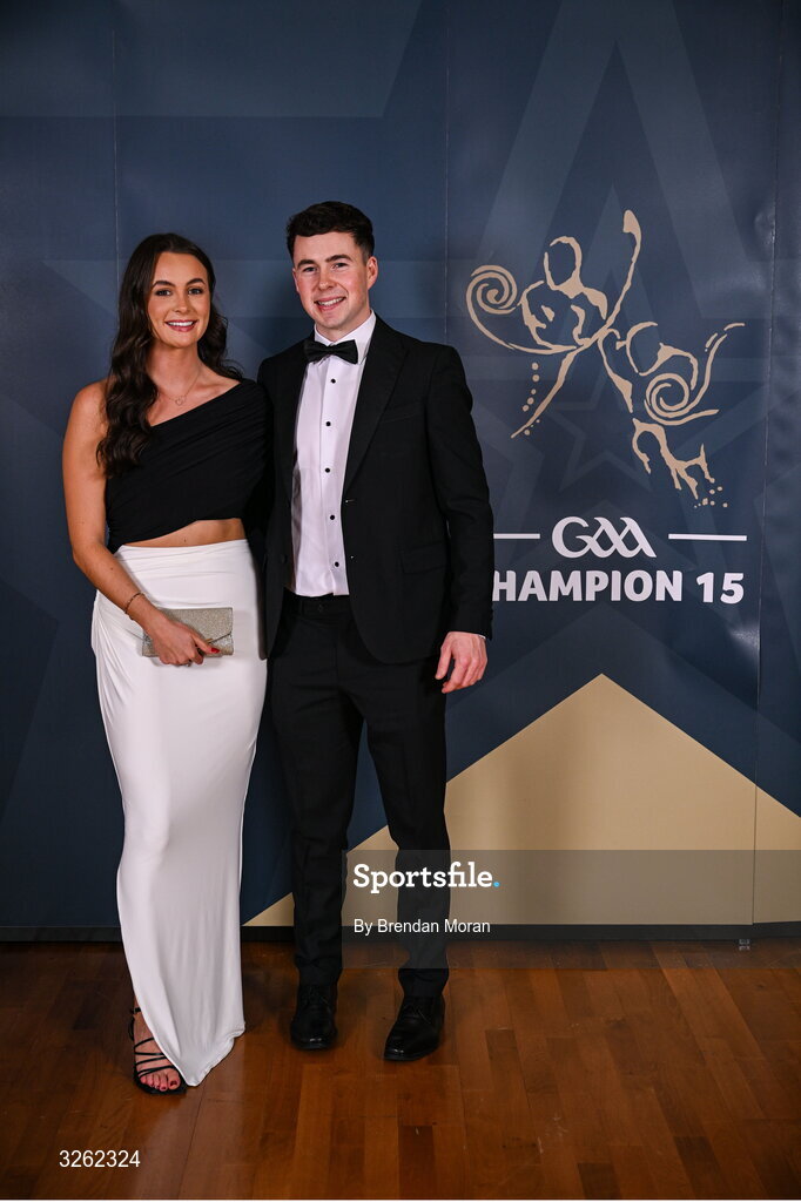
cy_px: 601
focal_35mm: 48
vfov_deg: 41.1
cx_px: 400
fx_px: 1603
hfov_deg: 28.1
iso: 400
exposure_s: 1/400
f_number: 3.5
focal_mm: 48
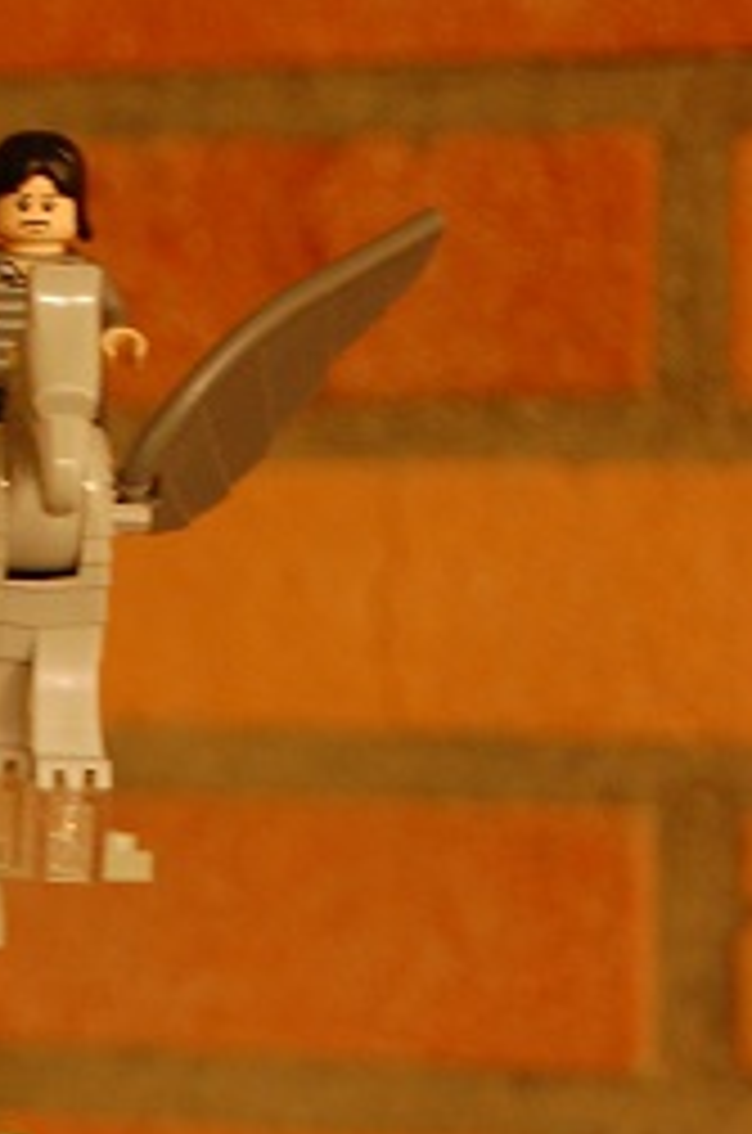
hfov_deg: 6.9
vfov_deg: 10.3
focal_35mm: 197
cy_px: 1238
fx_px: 6204
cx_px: -63
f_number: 5.6
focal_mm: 55
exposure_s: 1/4
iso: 800
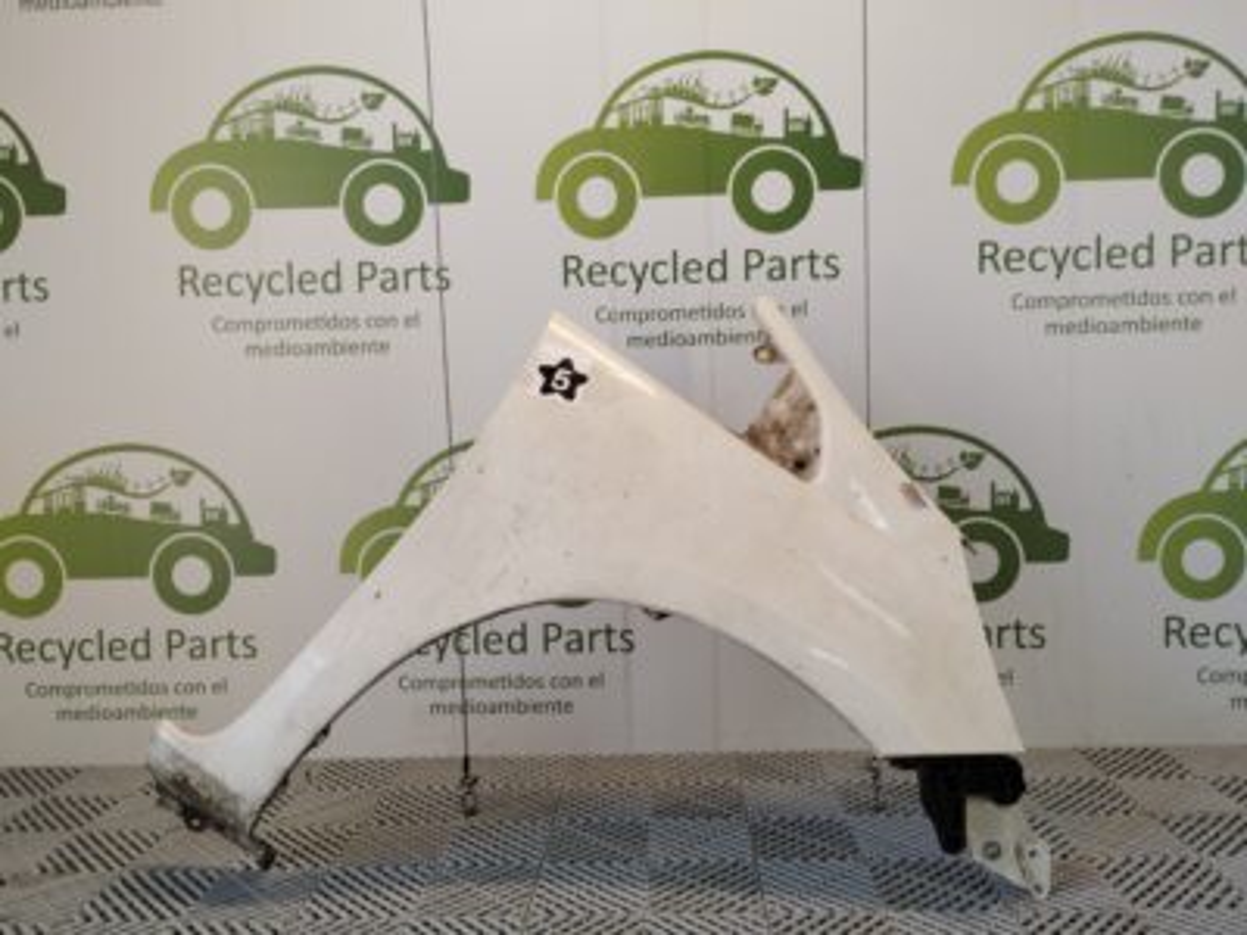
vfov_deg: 49.7
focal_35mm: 28
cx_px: 624
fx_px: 1009
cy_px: 468
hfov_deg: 63.4
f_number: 1.8
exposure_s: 1/50
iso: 391
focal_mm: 4.27
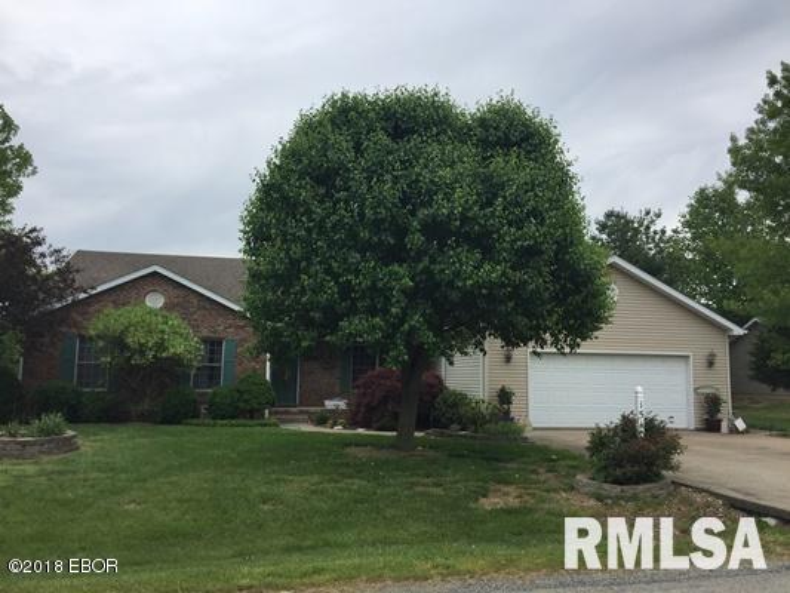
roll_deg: -1.1
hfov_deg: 61.6
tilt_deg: +7.0
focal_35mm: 29
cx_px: 395
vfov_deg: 48.2
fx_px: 662
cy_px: 296
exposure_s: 1/1364
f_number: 2.2
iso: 32
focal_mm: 4.15
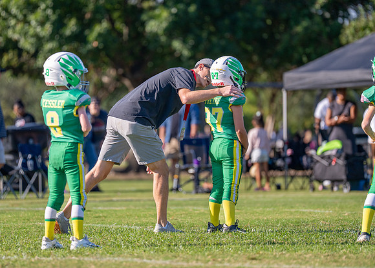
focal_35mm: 289
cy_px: 110
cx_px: 189
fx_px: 3079
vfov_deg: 5.0
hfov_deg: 7.0
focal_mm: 200
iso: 250
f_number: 2.8
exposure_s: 1/4000
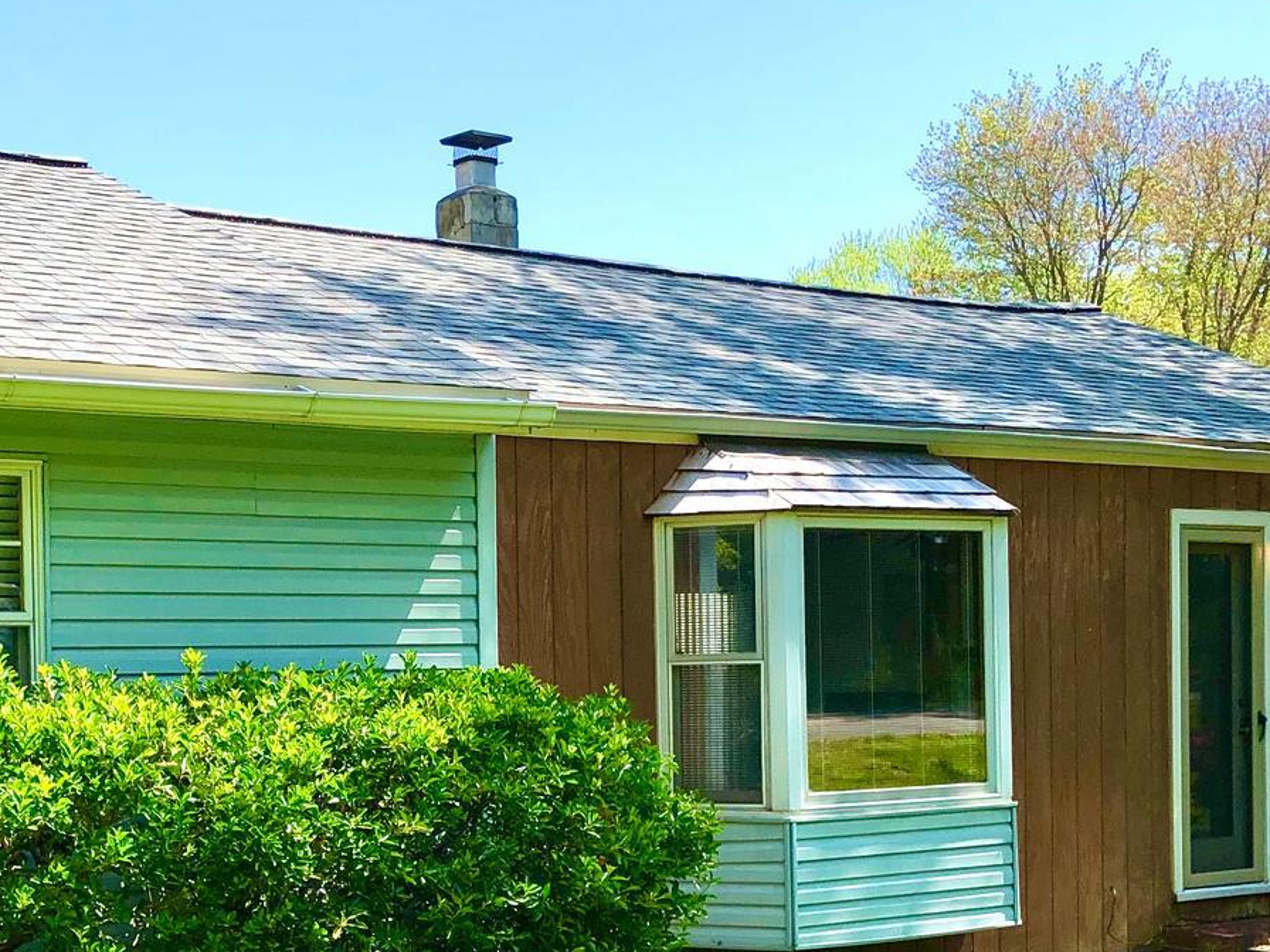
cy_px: 730
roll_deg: +0.8
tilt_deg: -0.8
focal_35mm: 64
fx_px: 2348
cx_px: 404
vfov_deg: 22.7
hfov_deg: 30.0
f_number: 1.8
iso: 20
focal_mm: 4
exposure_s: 1/1066
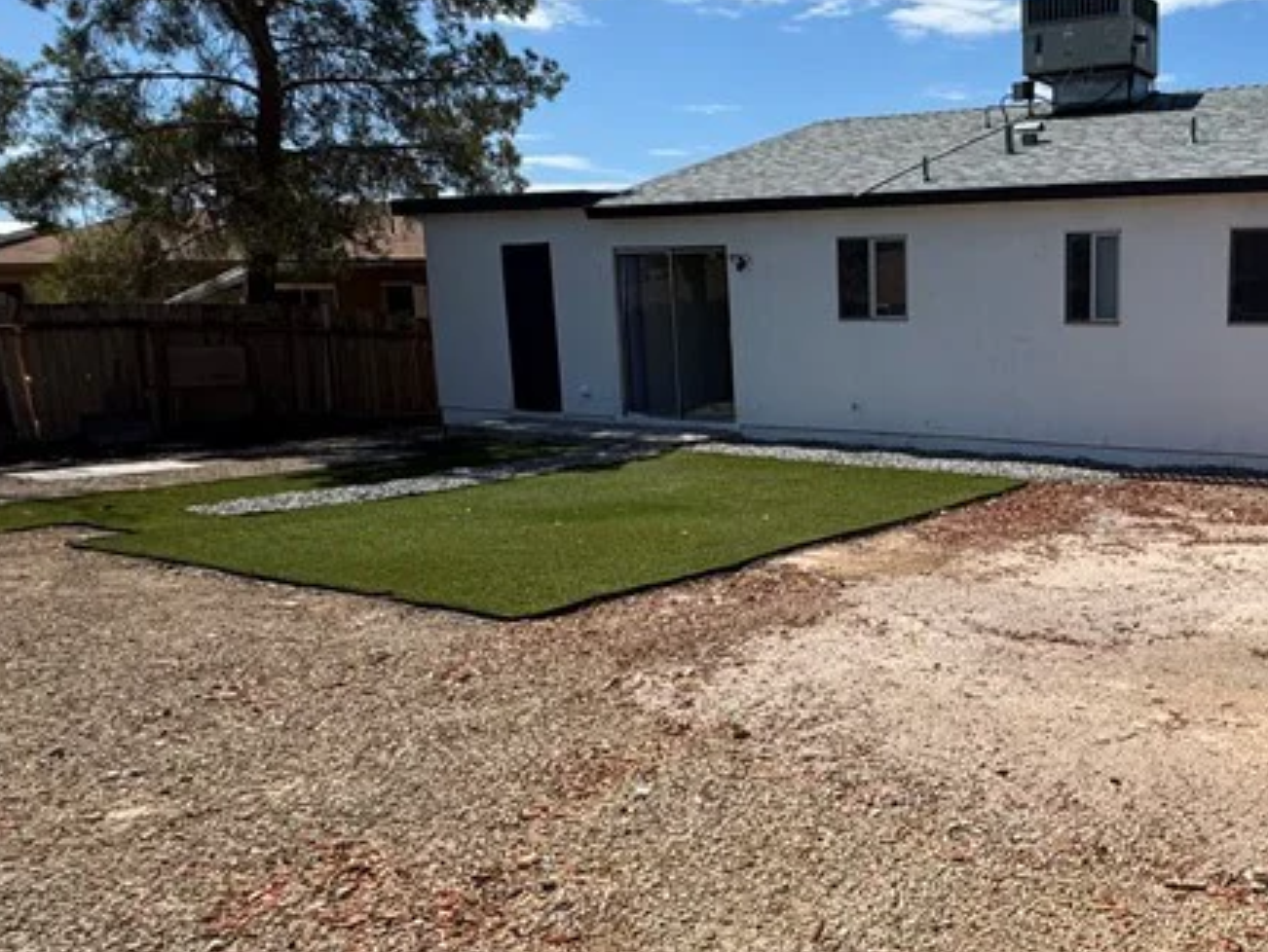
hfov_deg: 51.5
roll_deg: -0.8
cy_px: 584
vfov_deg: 42.7
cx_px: 1034
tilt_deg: -12.7
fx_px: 1209
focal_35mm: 33
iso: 50
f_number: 2.2
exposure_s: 1/2415
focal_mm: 2.22
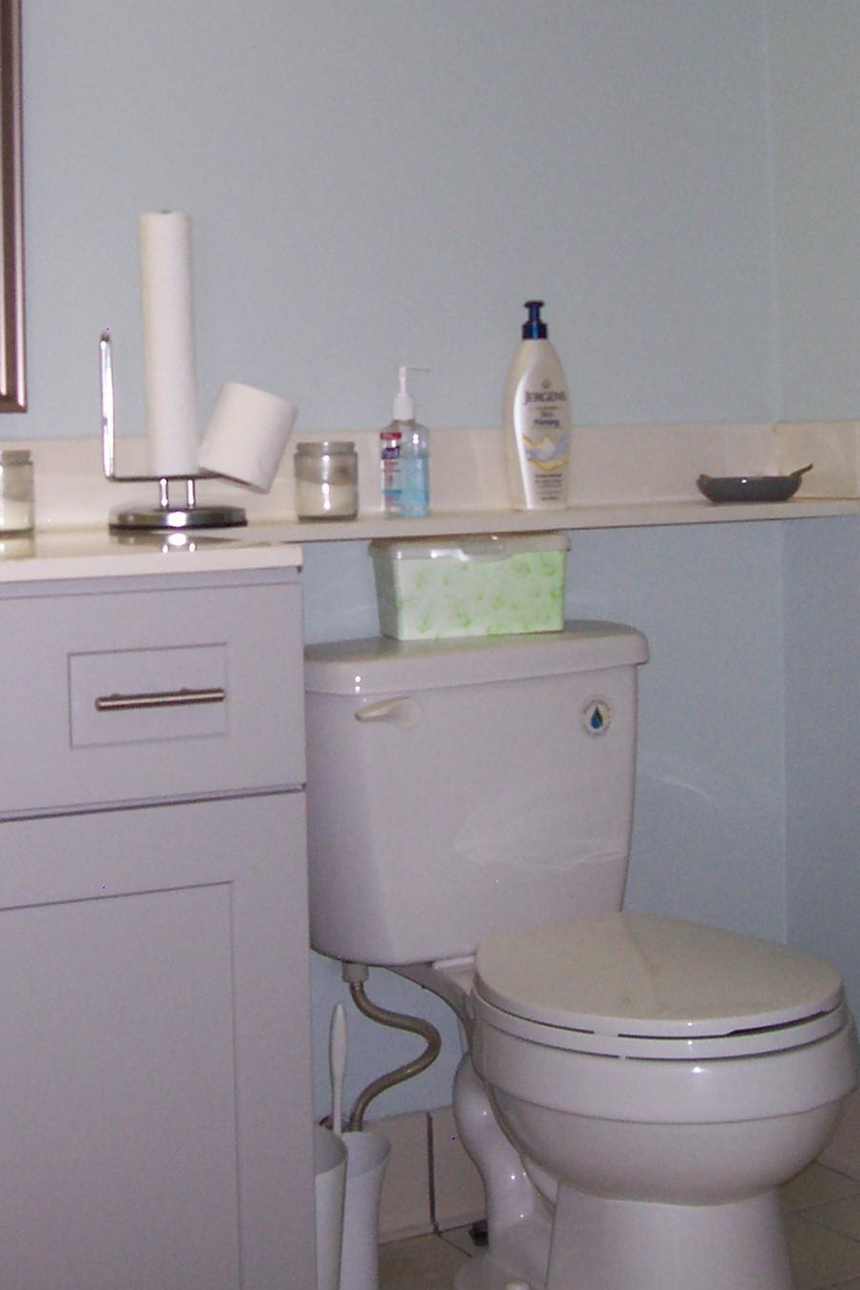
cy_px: 506
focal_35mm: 60
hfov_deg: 22.6
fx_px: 2150
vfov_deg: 33.3
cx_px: 366
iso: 140
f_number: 2.7
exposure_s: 1/112
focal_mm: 5.6
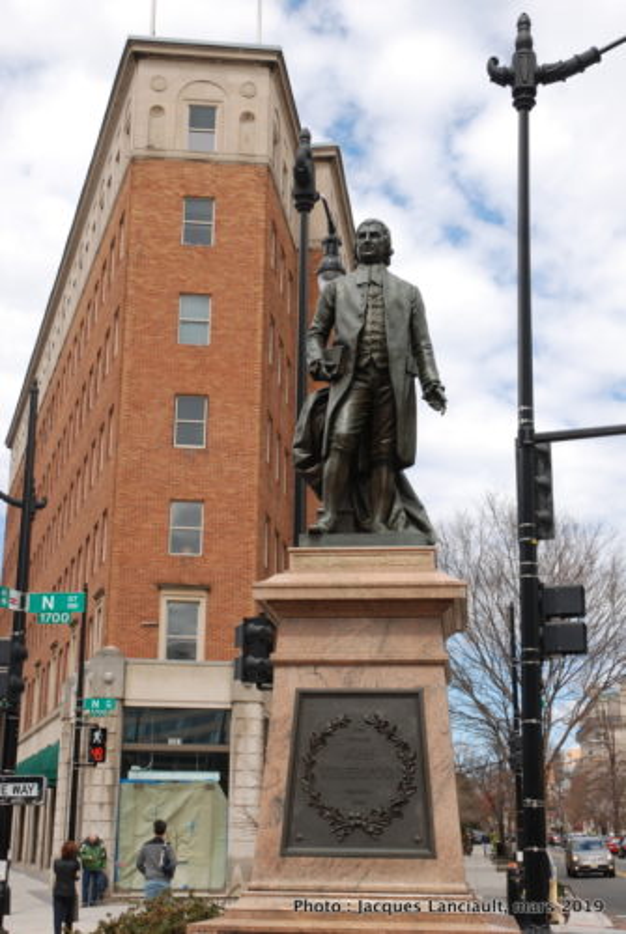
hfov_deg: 26.6
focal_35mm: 51
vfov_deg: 38.8
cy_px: 467
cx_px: 313
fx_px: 1326
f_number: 10
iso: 100
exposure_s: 1/125
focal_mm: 34
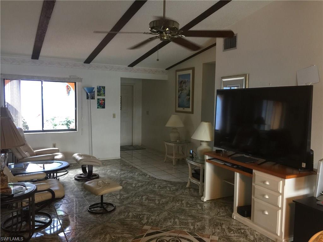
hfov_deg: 61.7
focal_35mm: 29
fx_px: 271
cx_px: 162
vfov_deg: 48.2
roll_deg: -2.0
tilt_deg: -5.2
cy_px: 121
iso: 80
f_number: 2.2
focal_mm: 4.15
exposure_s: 1/15
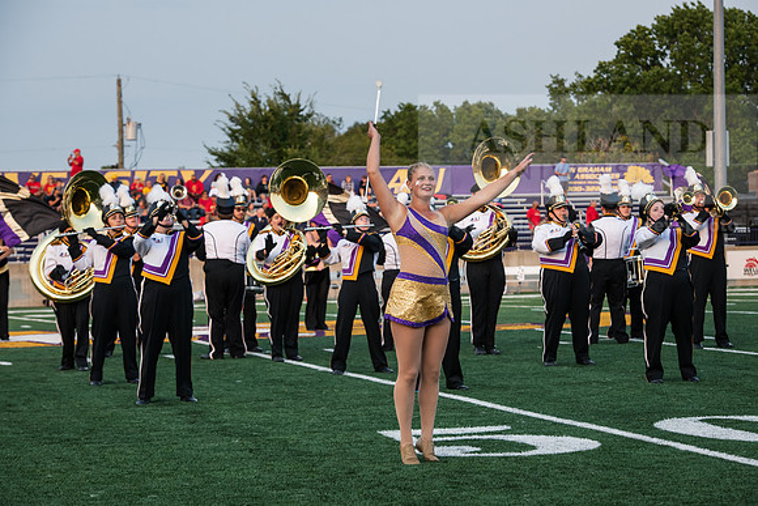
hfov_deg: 20.0
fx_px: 2148
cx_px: 379
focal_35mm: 102
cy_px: 253
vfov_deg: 13.4
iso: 640
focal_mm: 102
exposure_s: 1/500
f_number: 6.3
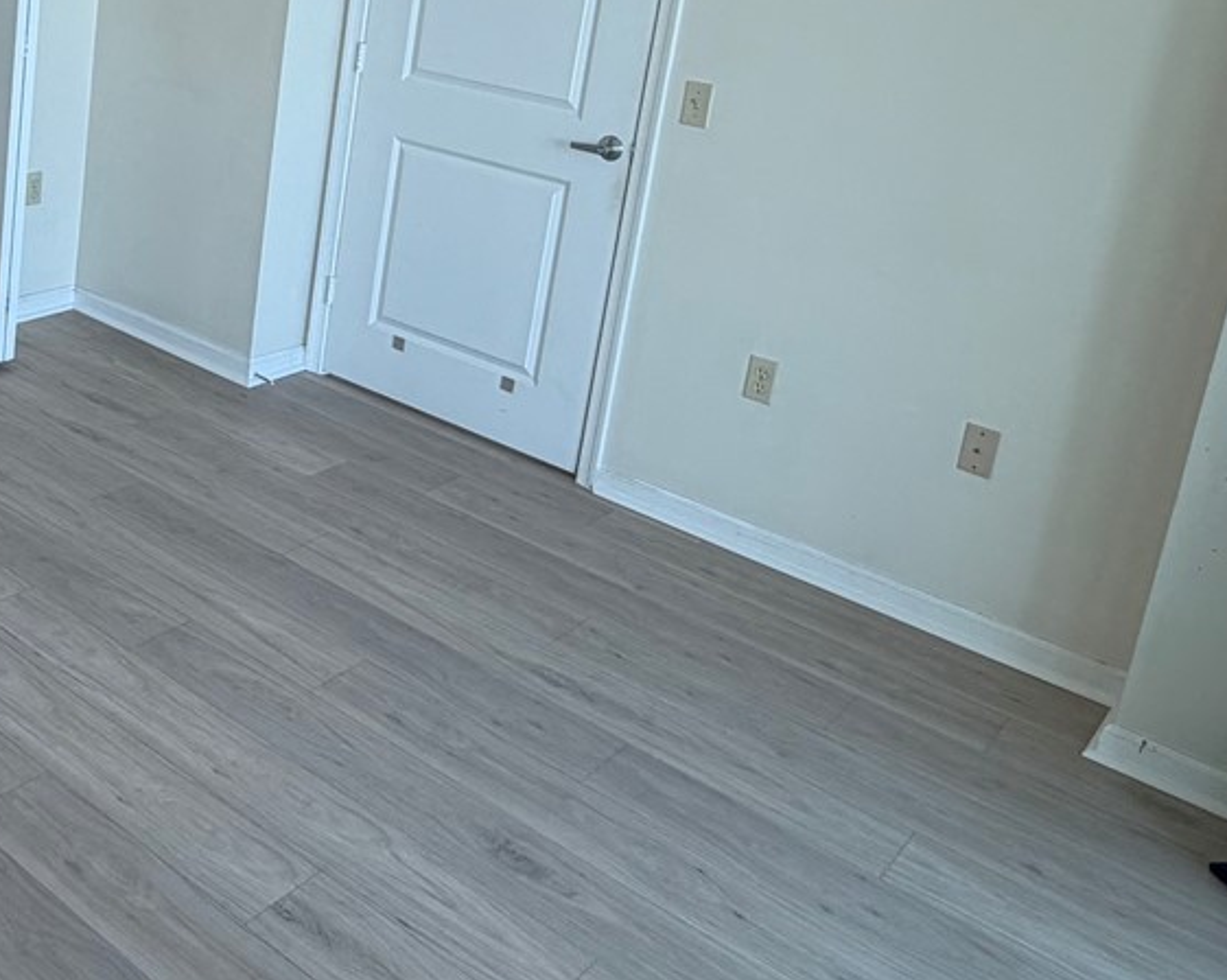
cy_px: 179
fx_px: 1415
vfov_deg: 36.7
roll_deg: -5.0
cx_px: 177
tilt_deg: -13.9
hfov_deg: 43.7
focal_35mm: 39
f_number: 2.2
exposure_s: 1/120
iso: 100
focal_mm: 2.22
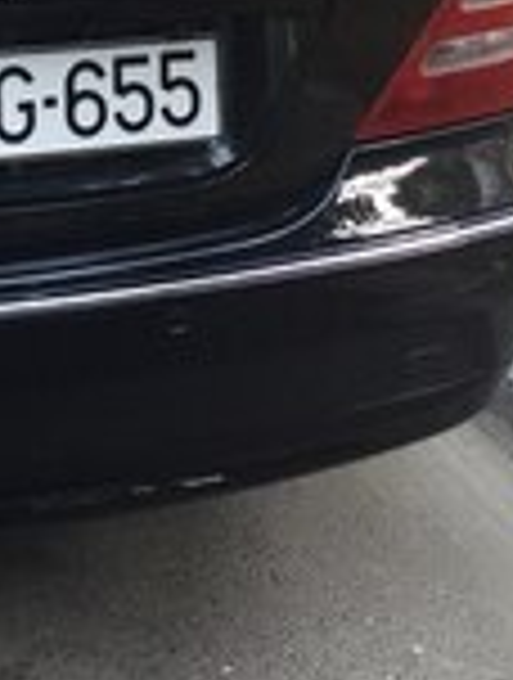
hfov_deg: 14.9
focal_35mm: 95
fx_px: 1869
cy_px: -140
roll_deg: -0.9
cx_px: -176
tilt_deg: -15.2
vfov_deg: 19.4
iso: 50
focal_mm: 4.15
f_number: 2.2
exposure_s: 1/100
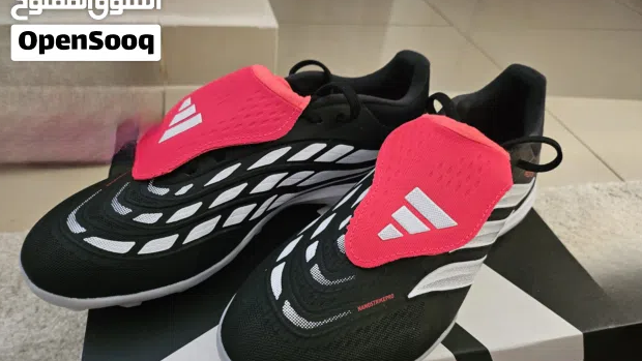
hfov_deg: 69.8
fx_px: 460
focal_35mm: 27
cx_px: 317
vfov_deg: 42.8
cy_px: 210
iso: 640
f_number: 1.8
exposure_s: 1/25.1
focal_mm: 5
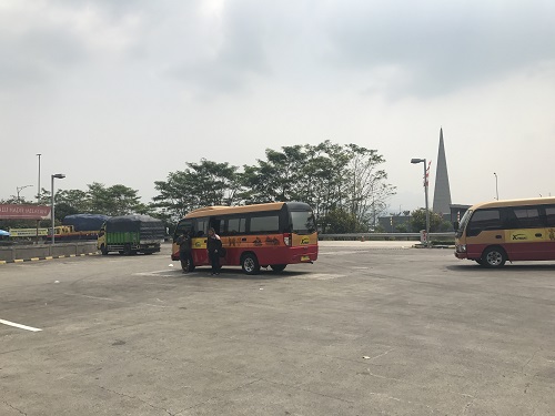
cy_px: 208
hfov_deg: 63.4
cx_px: 278
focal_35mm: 28
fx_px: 449
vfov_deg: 49.7
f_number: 1.8
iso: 20
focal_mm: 3.99
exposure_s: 1/4167
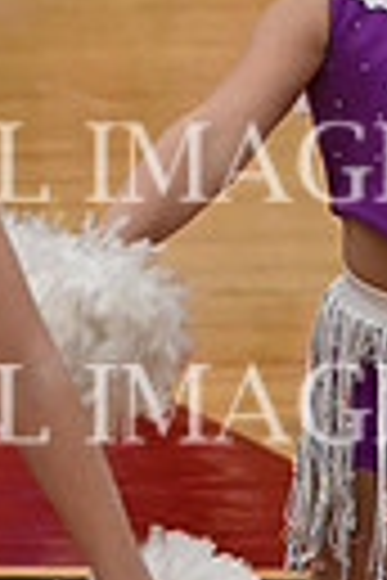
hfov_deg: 1.0
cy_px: 283
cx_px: 439
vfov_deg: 1.5
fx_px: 21751
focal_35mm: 1349
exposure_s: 1/400
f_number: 4
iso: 5000
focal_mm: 200
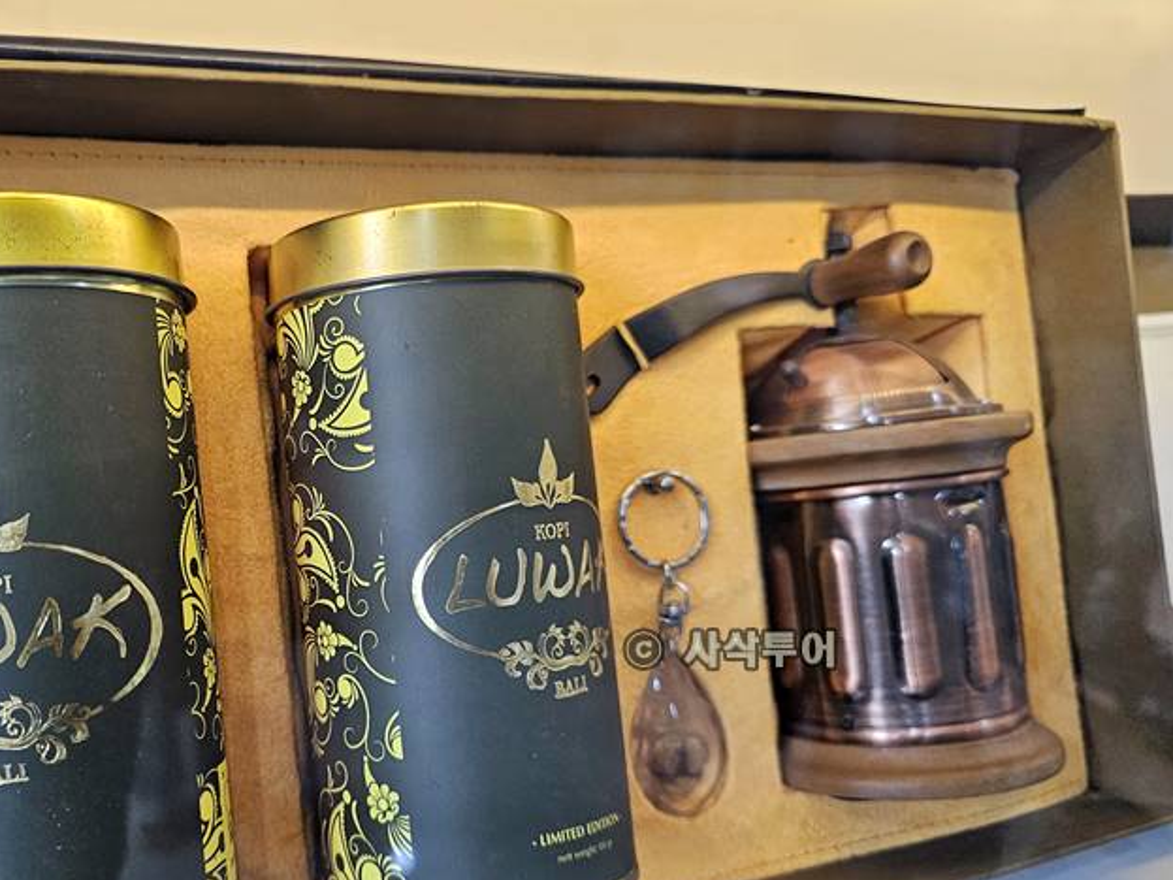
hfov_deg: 57.0
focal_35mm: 31
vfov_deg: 45.2
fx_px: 1050
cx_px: 384
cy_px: 528
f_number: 1.7
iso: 1000
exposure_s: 1/240
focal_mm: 6.3
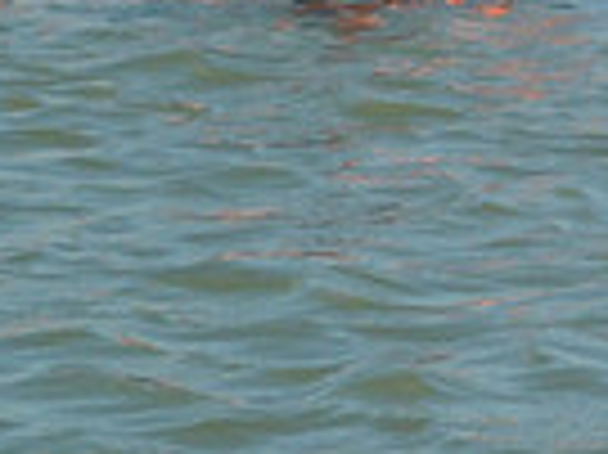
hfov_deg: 4.4
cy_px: -344
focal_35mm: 448
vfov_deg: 3.3
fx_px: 7862
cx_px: 707
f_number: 5.1
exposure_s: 1/500
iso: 80
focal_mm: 19.6
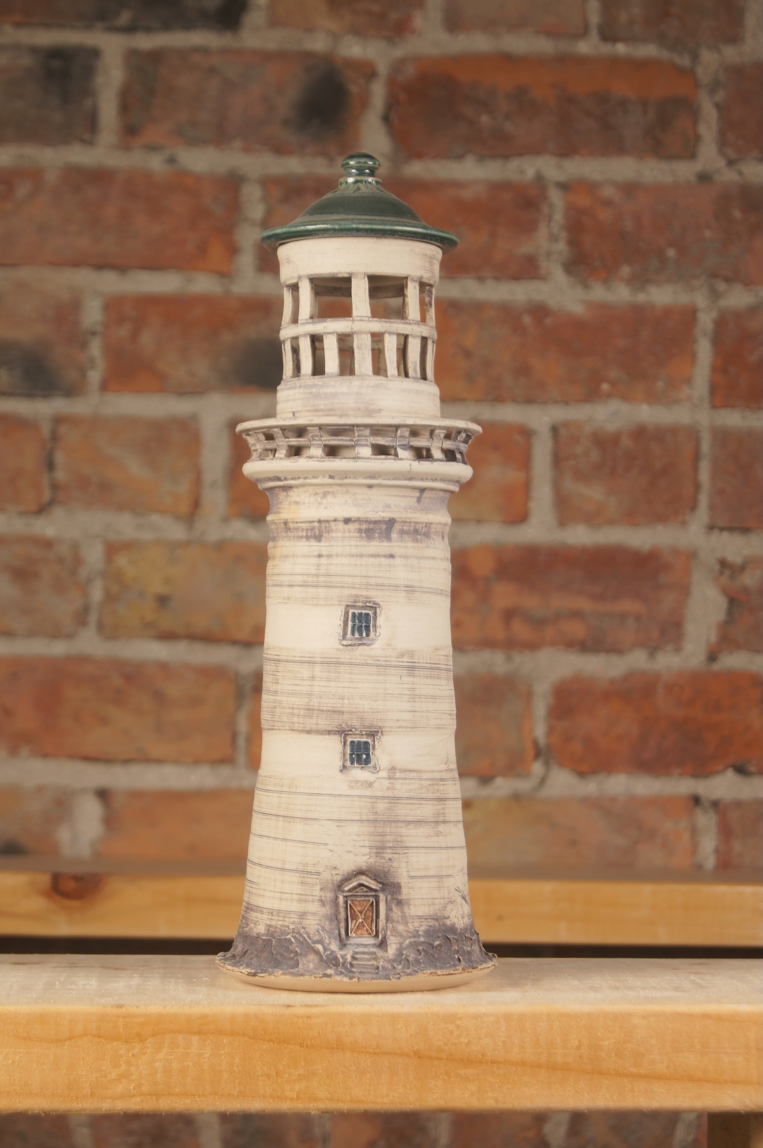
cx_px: 382
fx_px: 2629
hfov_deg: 16.5
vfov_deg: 24.6
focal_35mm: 82
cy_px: 574
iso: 100
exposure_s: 1/160
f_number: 5.6
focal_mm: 55
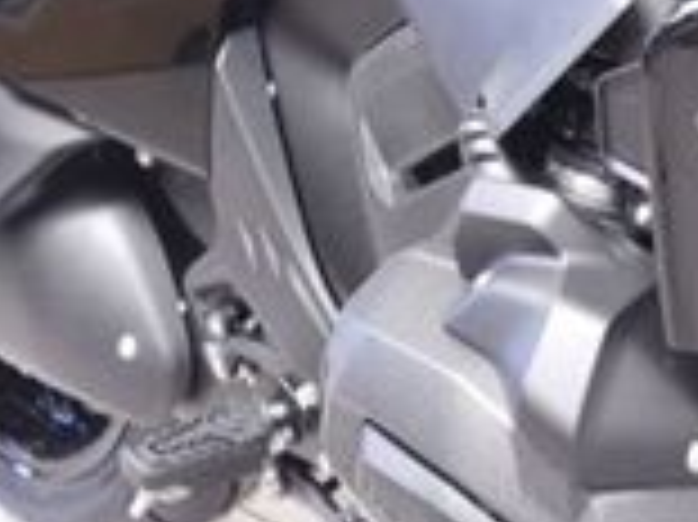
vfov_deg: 14.6
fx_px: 1914
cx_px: 784
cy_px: -234
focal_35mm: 95
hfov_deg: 19.7
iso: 125
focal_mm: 5.4
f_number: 1.8
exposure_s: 1/10
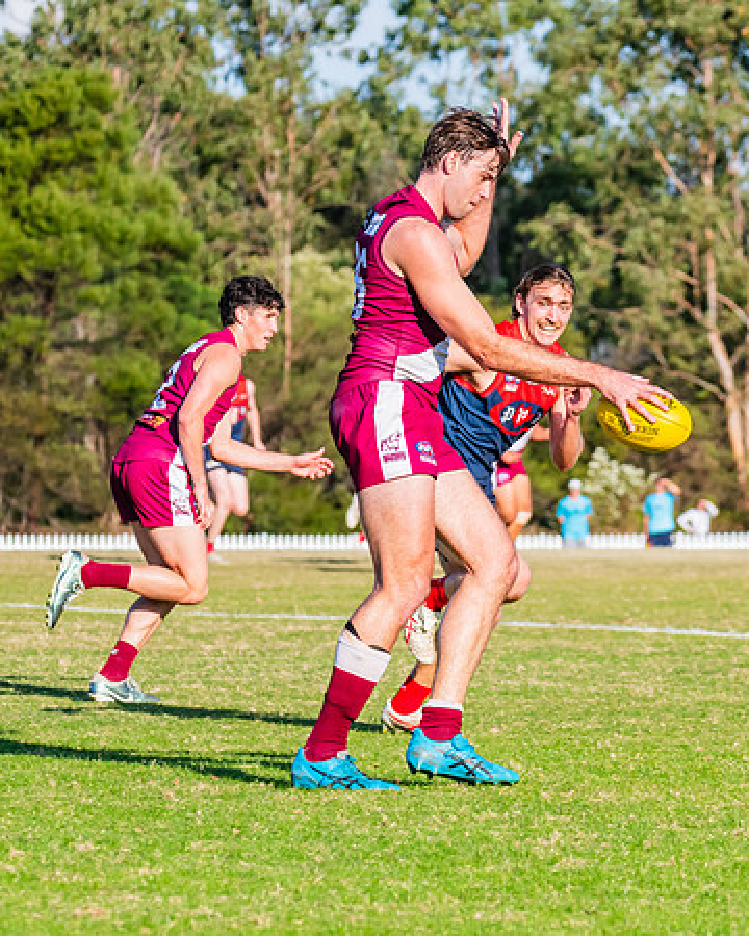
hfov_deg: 5.1
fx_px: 8361
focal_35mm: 302
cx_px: 425
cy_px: 495
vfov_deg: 6.4
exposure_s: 1/1250
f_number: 9
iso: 800
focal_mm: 195
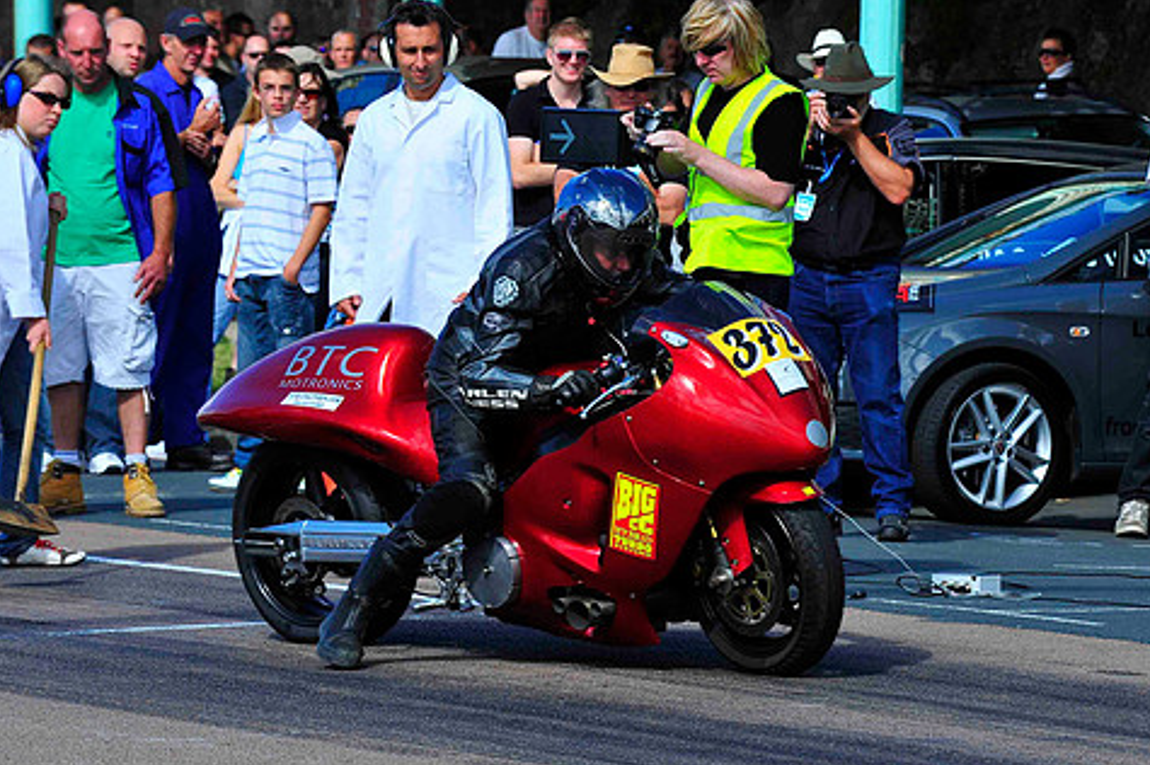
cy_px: 407
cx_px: 673
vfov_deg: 5.6
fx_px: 7789
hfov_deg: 8.4
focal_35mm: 244
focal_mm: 200
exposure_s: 1/500
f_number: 10
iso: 400
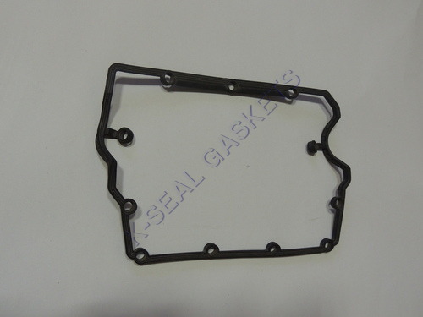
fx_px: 403
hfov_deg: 55.4
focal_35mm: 33
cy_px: 158
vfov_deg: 42.9
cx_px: 212
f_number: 3.2
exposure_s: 1/30
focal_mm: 5.8
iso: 400
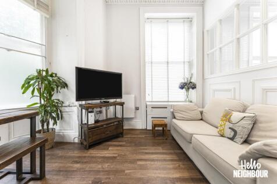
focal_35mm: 14
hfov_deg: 104.3
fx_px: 108
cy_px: 92
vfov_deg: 81.2
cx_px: 138
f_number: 14
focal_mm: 14
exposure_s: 1/3
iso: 200
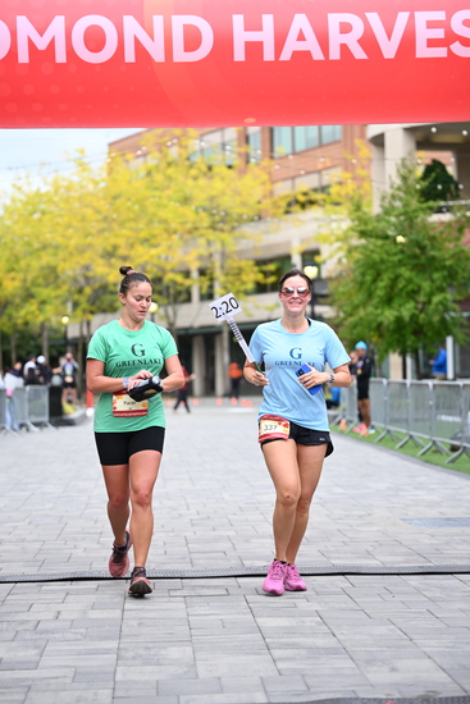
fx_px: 1683
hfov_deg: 15.9
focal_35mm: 86
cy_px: 352
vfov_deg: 23.6
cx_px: 235
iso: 640
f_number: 2.8
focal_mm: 86
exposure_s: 1/2000
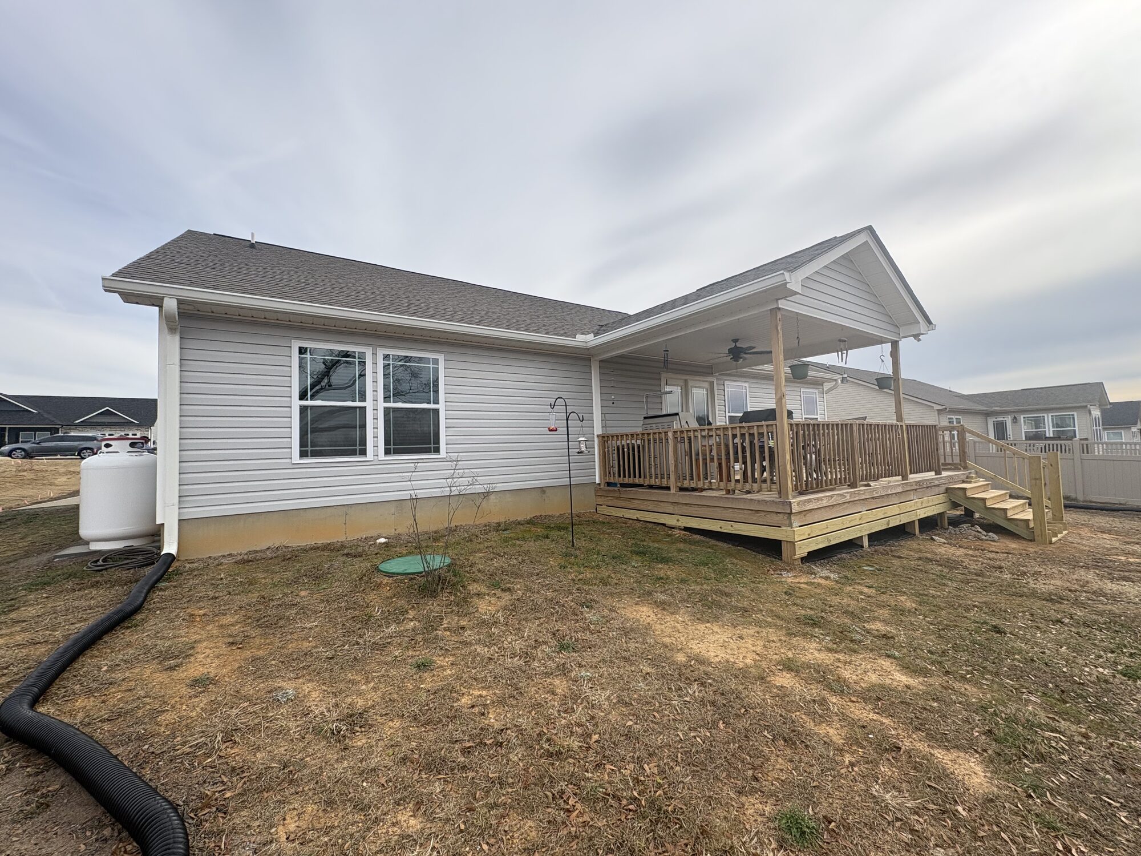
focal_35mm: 14
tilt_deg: +3.5
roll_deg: +2.9
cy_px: 428
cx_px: 570
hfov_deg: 102.1
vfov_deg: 85.7
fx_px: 461
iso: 50
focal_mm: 2.22
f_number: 2.2
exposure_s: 1/868
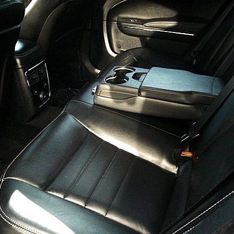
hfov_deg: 37.4
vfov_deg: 37.6
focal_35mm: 45
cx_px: 93
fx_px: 344
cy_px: 115
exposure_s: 1/125
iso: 800
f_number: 2.8
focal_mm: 6.3
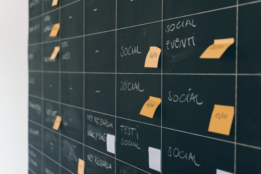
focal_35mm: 52
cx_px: 130
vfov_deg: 25.8
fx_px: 381
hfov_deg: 37.9
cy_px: 87
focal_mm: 35
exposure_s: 1/160
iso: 100
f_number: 1.8
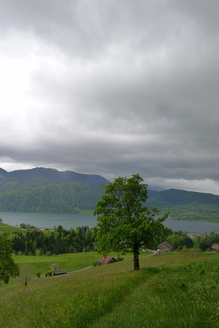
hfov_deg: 43.6
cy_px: 164
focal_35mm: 30
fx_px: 273
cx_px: 110
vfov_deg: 61.9
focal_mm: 6.4
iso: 125
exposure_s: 1/320
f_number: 2.8
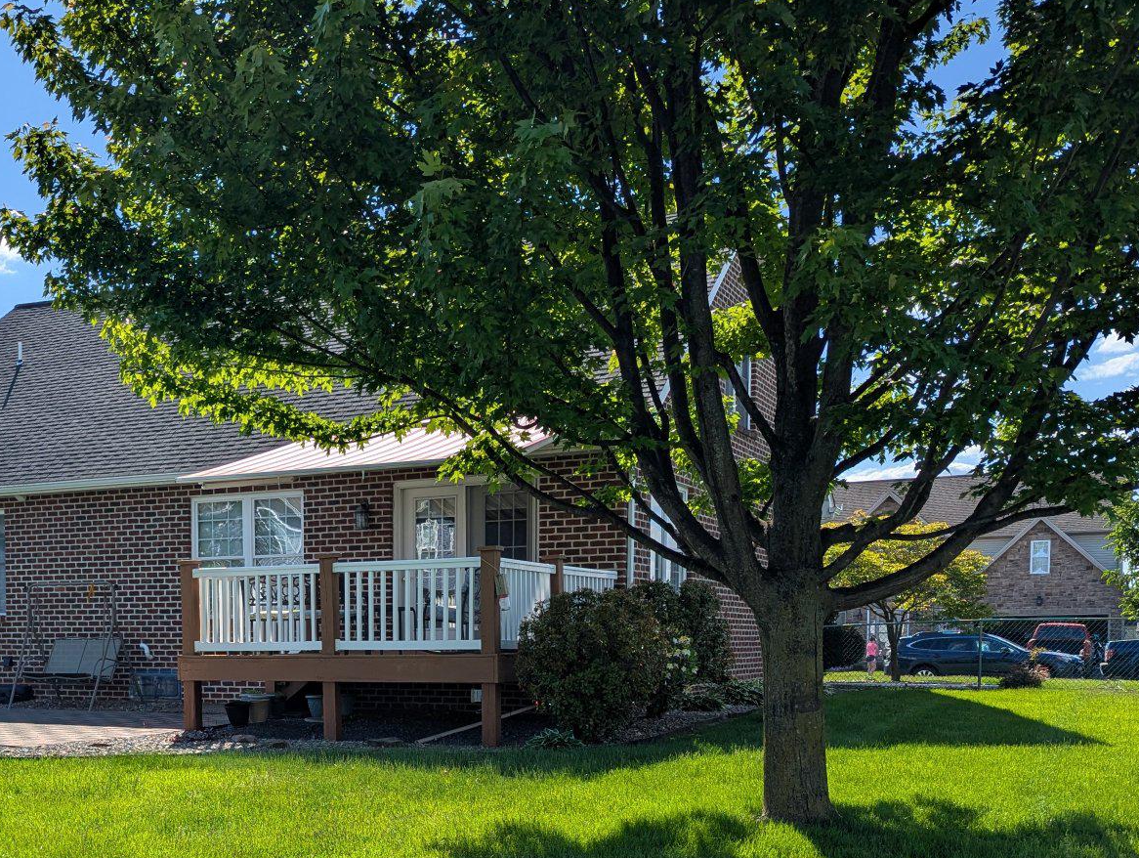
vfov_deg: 33.0
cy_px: 740
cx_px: 296
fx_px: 1384
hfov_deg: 43.4
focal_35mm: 42
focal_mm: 6.81
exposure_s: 1/2217
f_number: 1.85
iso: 35
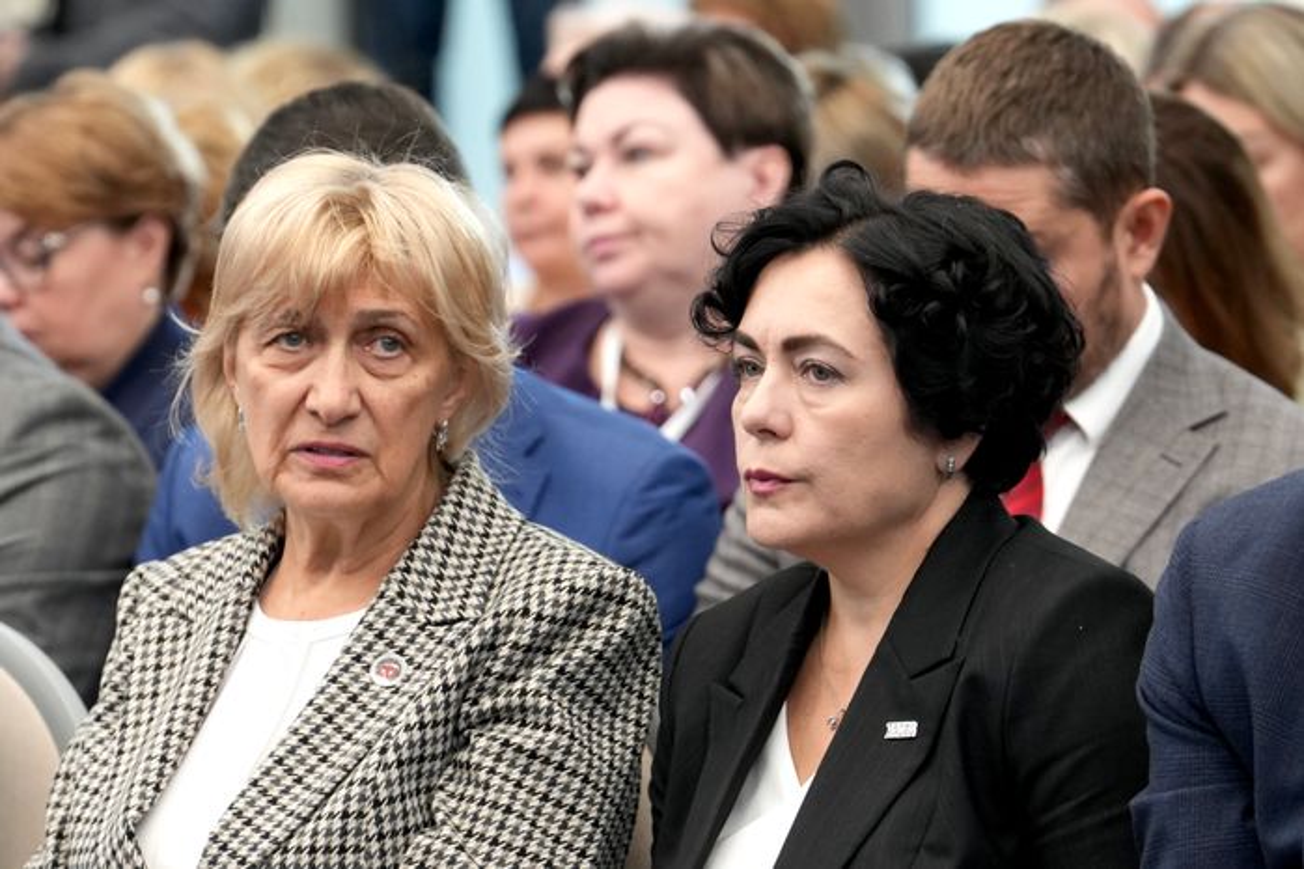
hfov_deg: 6.9
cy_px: 434
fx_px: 10866
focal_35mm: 300
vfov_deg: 4.6
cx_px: 652
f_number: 5
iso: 2500
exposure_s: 1/160
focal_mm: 200
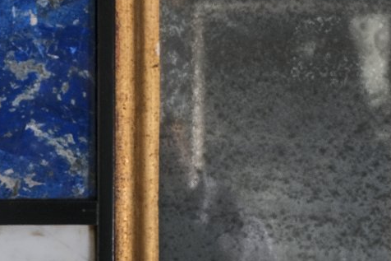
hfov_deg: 17.4
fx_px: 1259
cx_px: 34
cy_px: 146
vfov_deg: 11.8
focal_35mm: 116
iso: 200
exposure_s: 1/250
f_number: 9
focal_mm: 30.8
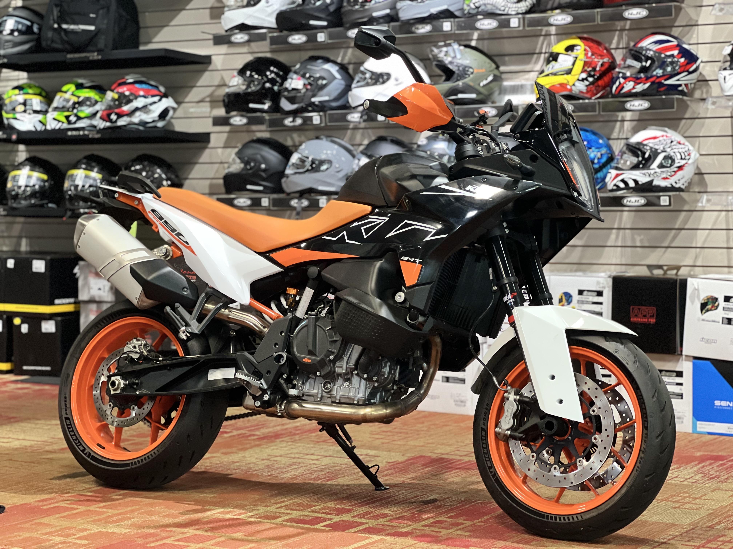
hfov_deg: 25.3
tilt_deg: -2.9
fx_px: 1630
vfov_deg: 19.1
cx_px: 366
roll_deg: +0.1
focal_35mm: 77
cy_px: 274
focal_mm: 9
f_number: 2.8
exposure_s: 1/20
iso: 400
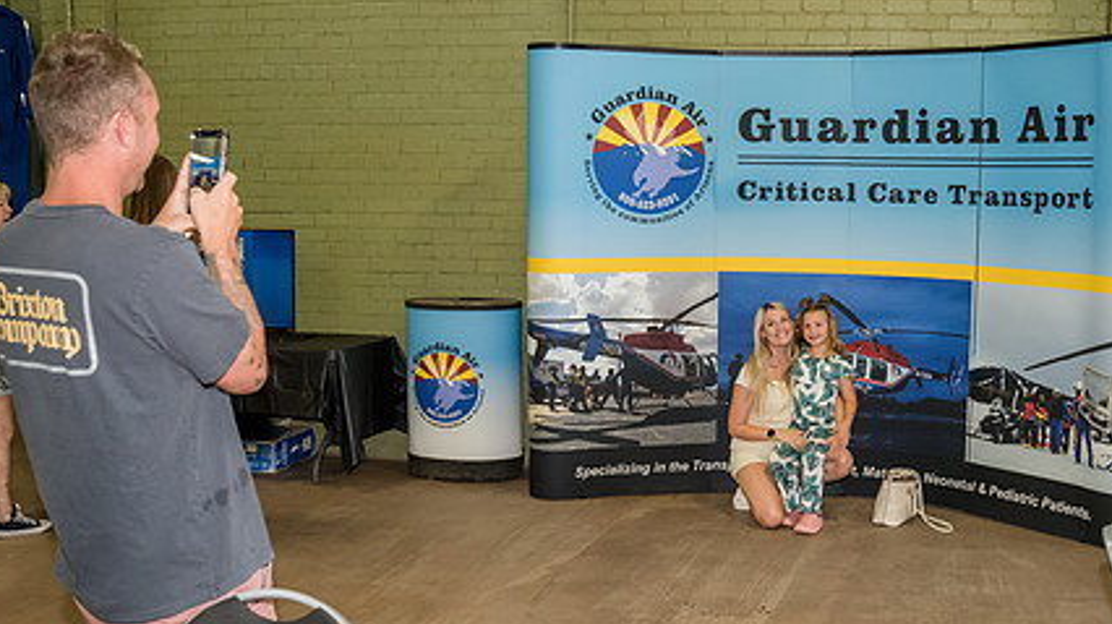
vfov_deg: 28.9
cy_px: 361
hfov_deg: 48.8
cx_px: 719
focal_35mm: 41
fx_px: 1208
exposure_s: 1/320
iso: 3200
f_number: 4
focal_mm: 24
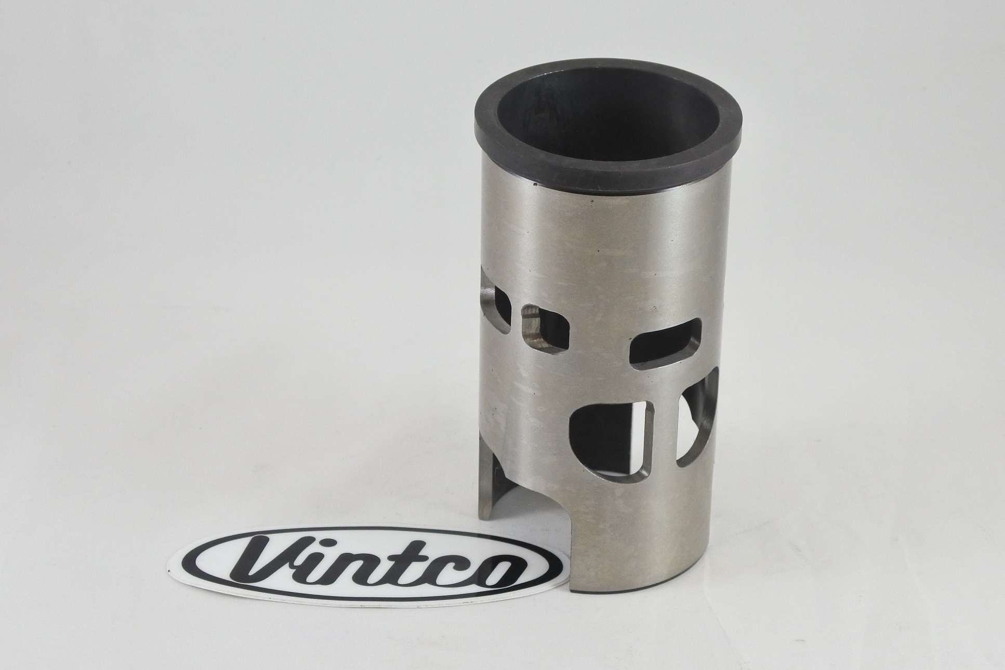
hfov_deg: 35.1
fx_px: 1591
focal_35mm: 57
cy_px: 335
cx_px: 502
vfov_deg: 23.8
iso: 500
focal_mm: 21.4
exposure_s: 1/125
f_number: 4.8
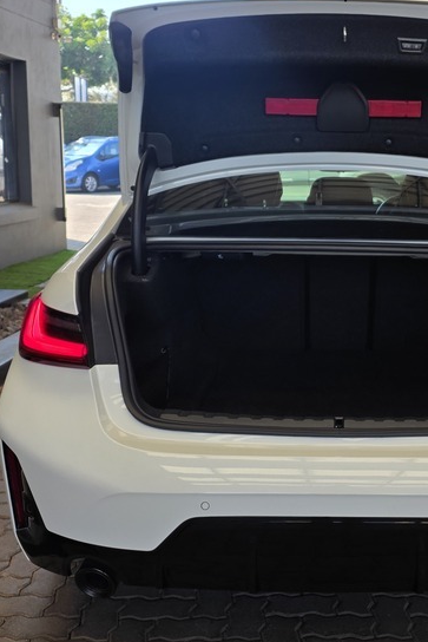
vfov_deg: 43.5
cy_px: 291
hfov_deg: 29.1
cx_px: 354
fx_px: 802
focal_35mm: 45
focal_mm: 6.25
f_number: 1.7
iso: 50
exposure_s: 1/359
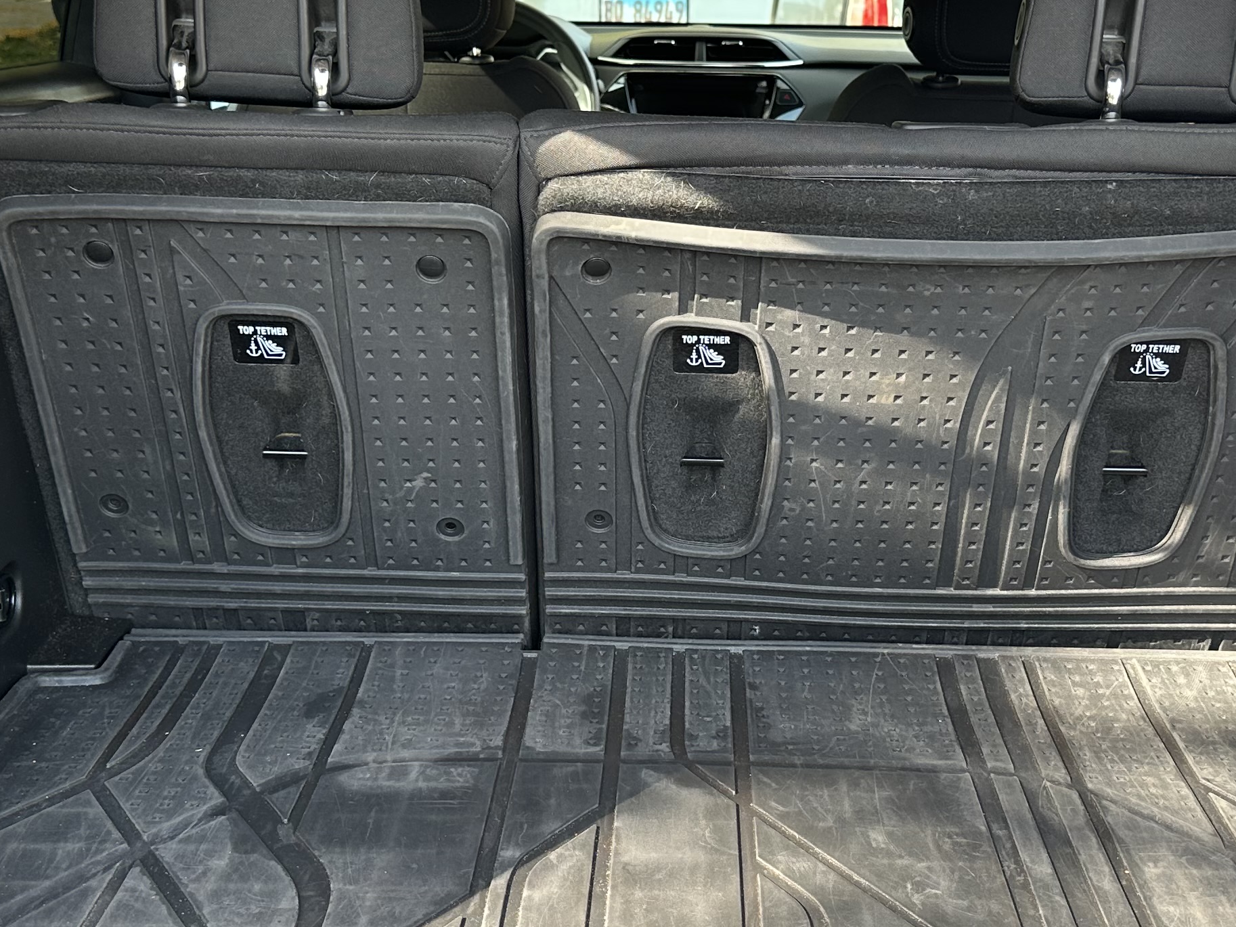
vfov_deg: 27.5
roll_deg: -3.1
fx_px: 1892
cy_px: 555
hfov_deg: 36.2
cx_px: 644
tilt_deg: -17.6
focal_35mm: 53
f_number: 1.78
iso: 64
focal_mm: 6.86
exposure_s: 1/121
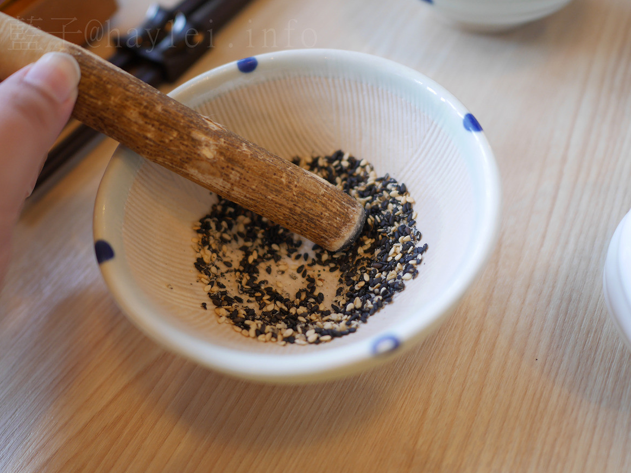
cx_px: 307
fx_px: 565
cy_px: 236
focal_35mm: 31
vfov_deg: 45.4
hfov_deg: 58.4
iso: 200
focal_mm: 15
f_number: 1.7
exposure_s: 1/80
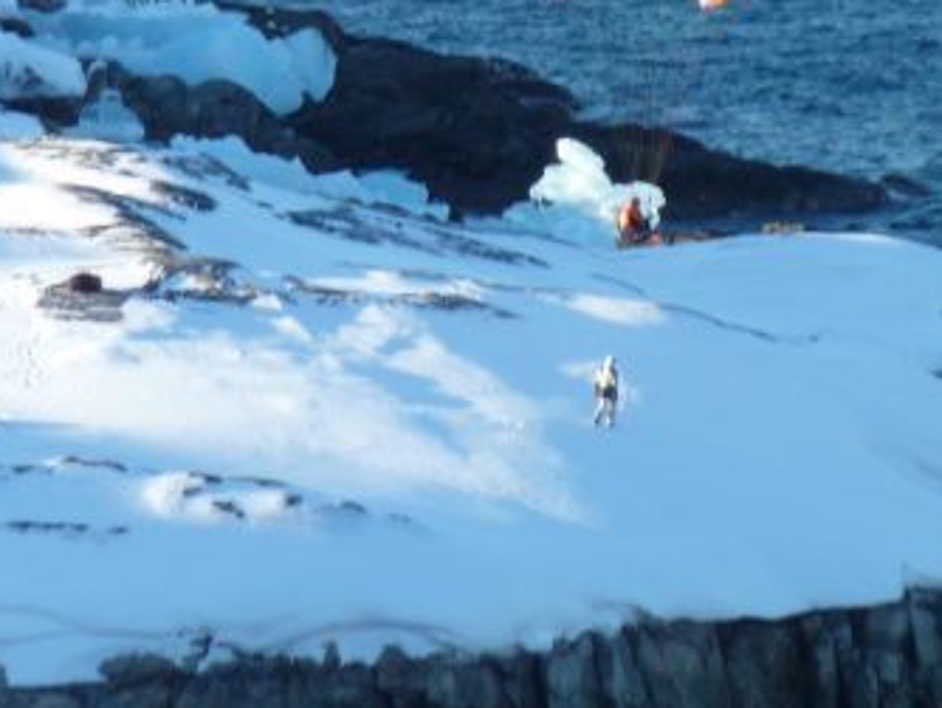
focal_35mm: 718
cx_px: 389
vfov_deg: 2.1
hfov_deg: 2.8
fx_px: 19553
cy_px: -17
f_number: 4.9
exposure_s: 1/200
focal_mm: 49.2
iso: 80
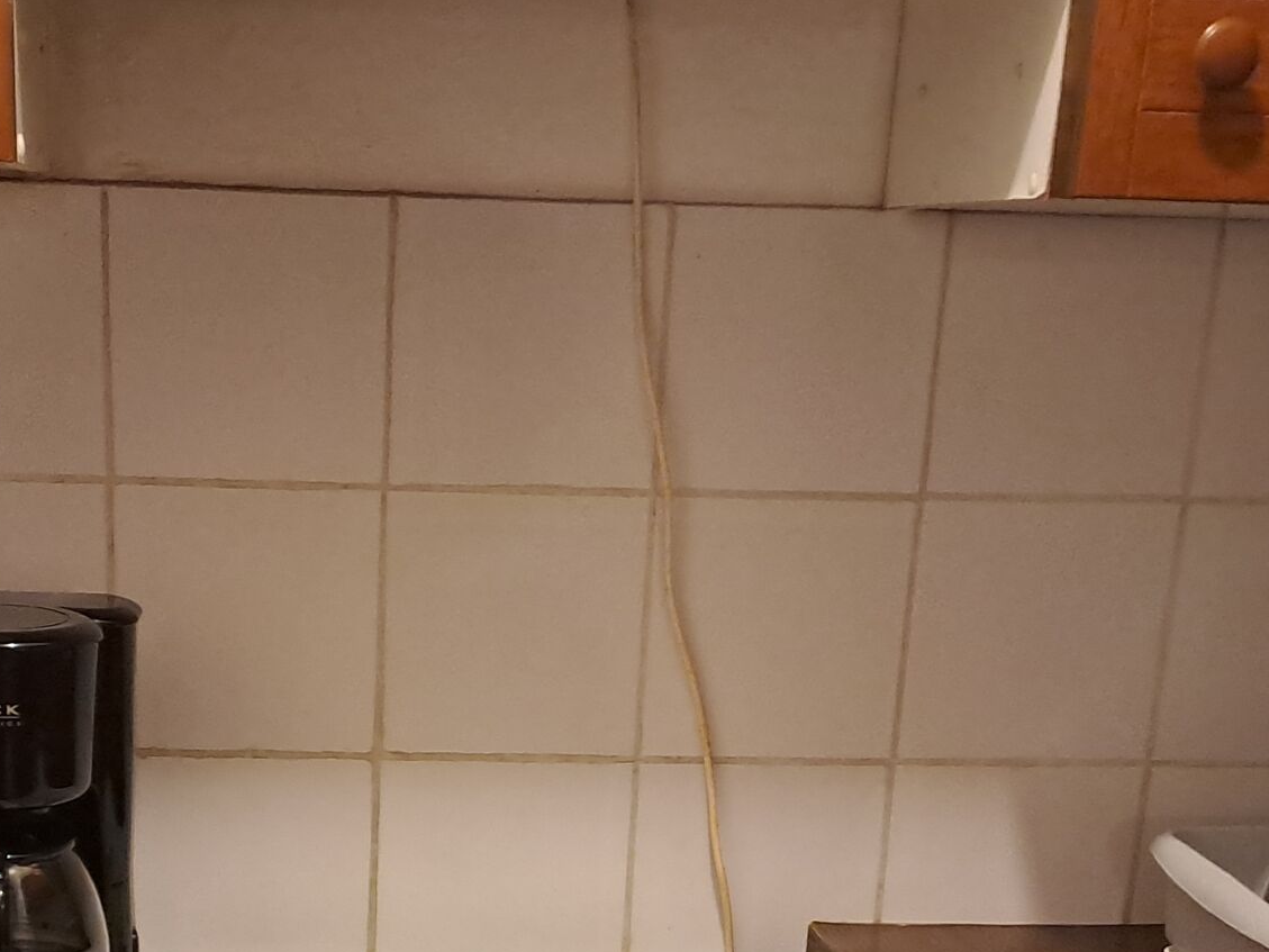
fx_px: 2273
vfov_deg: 22.6
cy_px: 978
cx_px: 460
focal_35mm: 62
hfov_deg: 31.0
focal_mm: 4.65
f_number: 1.8
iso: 400
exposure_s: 1/20
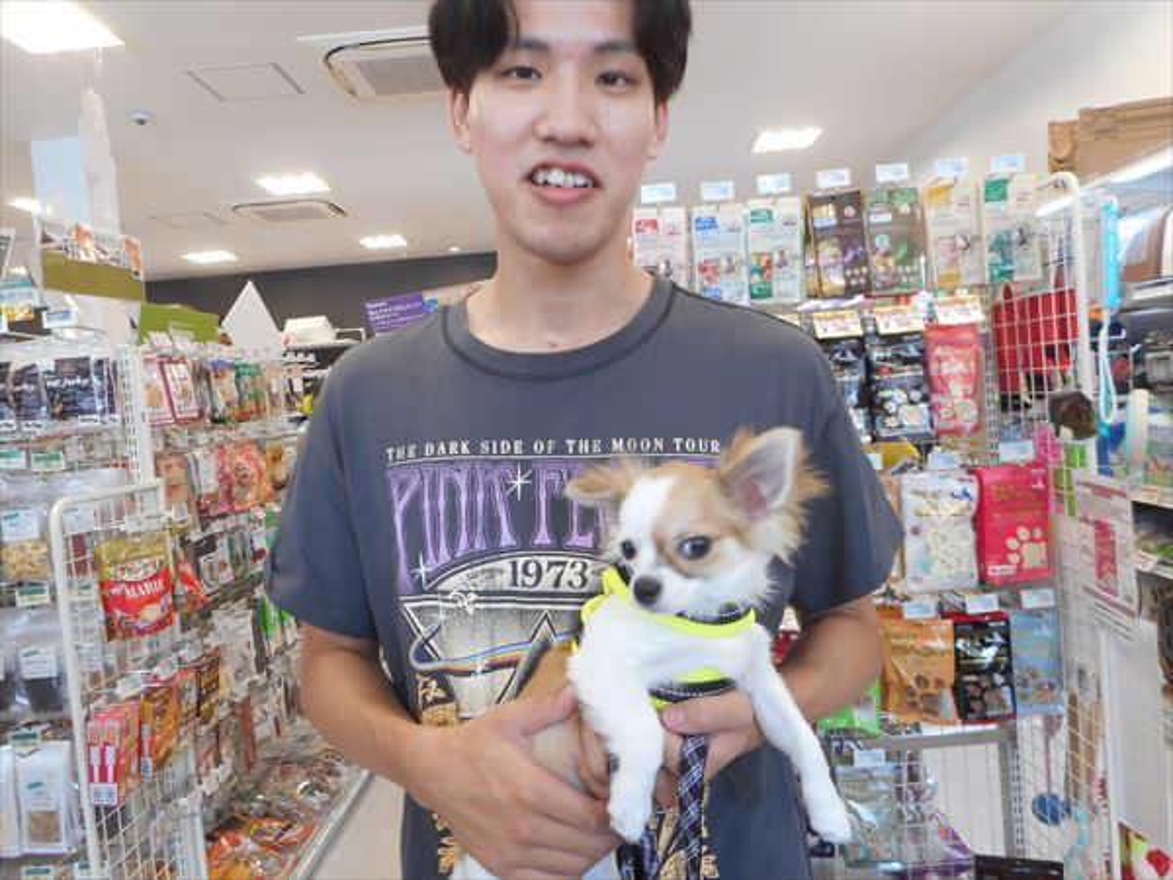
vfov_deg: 54.9
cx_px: 586
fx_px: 847
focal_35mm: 25
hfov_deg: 69.4
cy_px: 440
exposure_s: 1/30
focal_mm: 4.5
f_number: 3.7
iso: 200
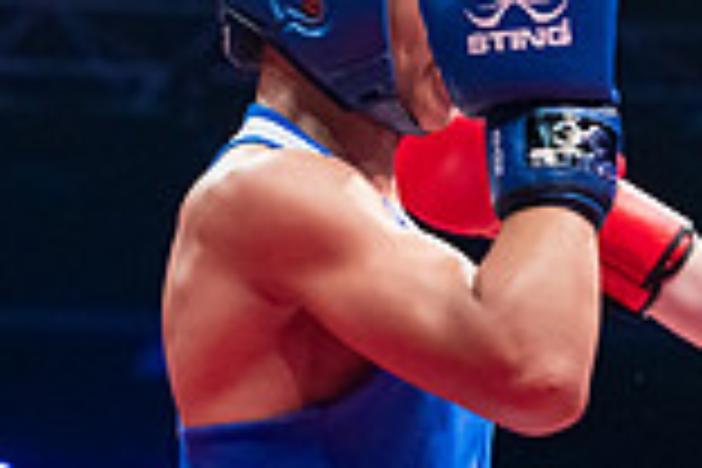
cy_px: 367
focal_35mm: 186
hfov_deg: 10.9
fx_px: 3627
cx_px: 850
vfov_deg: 7.4
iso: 3200
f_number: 2.5
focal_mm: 50
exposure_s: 1/1000
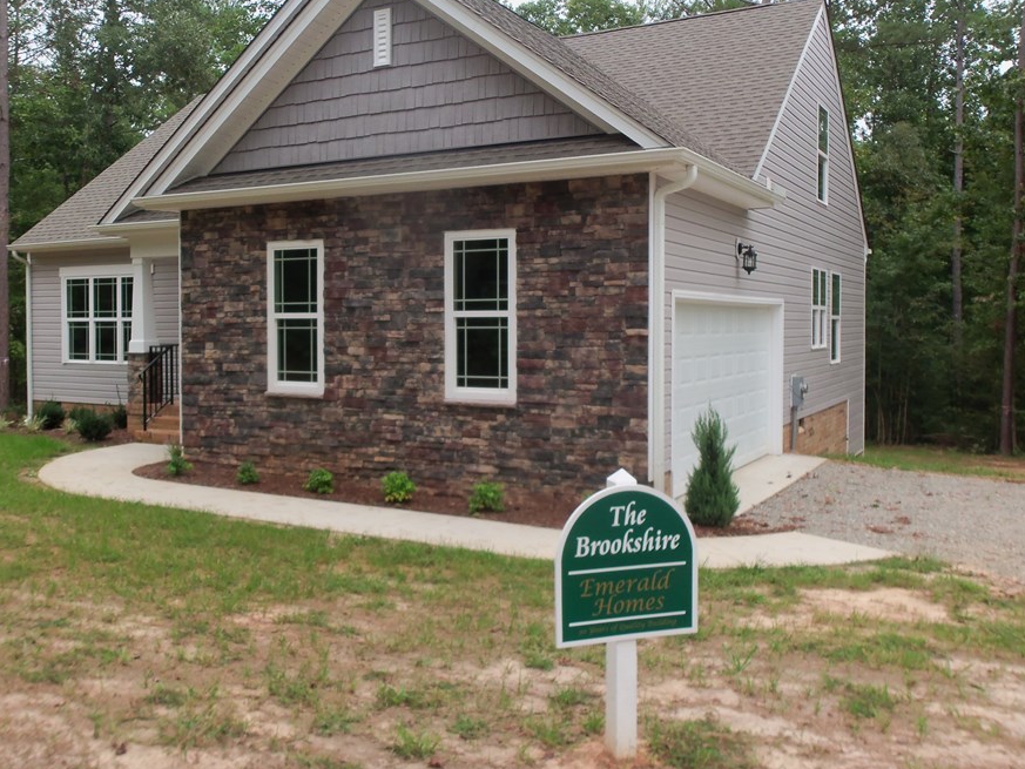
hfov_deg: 53.8
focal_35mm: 34
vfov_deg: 41.8
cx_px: 450
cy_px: 360
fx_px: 1007
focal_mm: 5.2
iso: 80
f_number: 3.4
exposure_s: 1/200
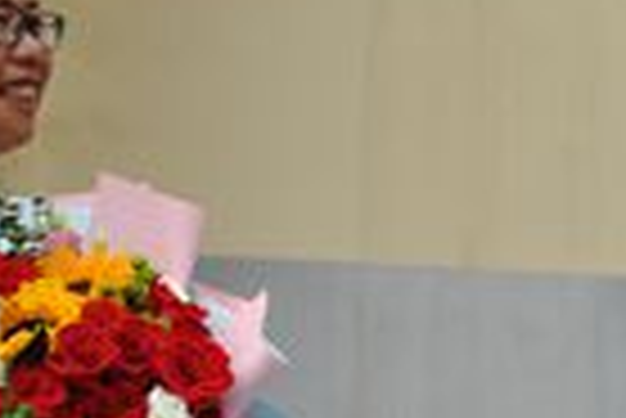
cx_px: 640
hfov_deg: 18.4
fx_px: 1880
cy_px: 187
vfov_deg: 12.7
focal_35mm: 108
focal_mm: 20
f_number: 5.6
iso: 125
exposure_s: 1/125
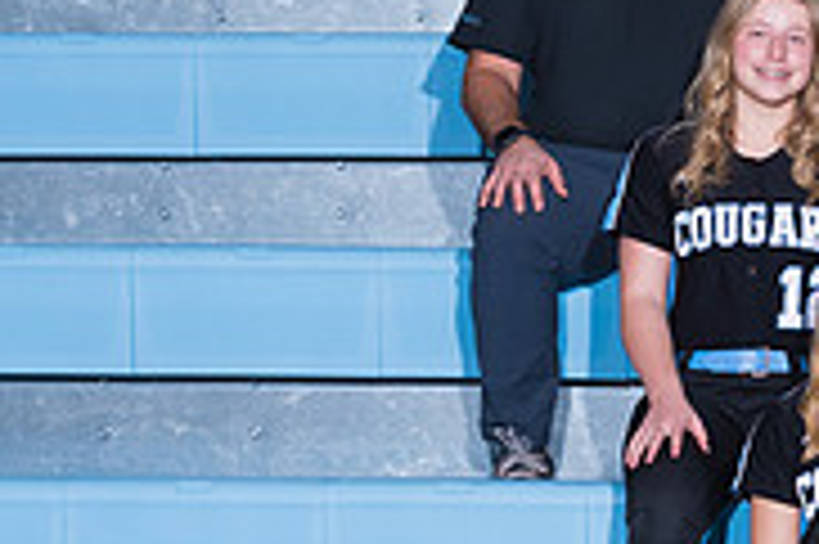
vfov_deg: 5.4
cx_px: 1198
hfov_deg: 7.9
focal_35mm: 256
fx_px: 5819
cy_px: 332
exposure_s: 1/250
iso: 500
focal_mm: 62
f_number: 6.3
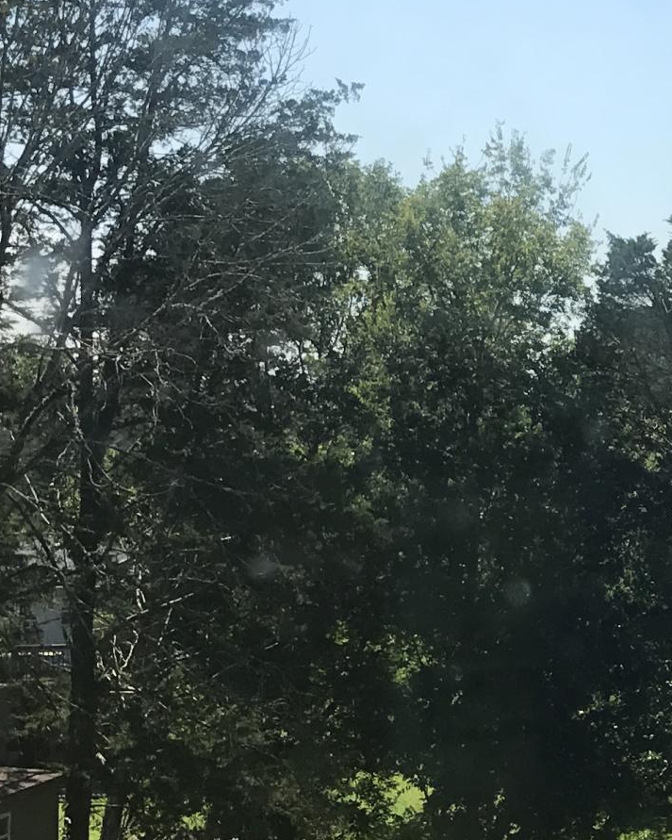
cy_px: 422
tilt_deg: -0.4
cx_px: 949
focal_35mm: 92
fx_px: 2287
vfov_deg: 20.8
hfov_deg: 15.6
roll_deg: -0.3
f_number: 1.8
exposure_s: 1/1742
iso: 20
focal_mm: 3.99
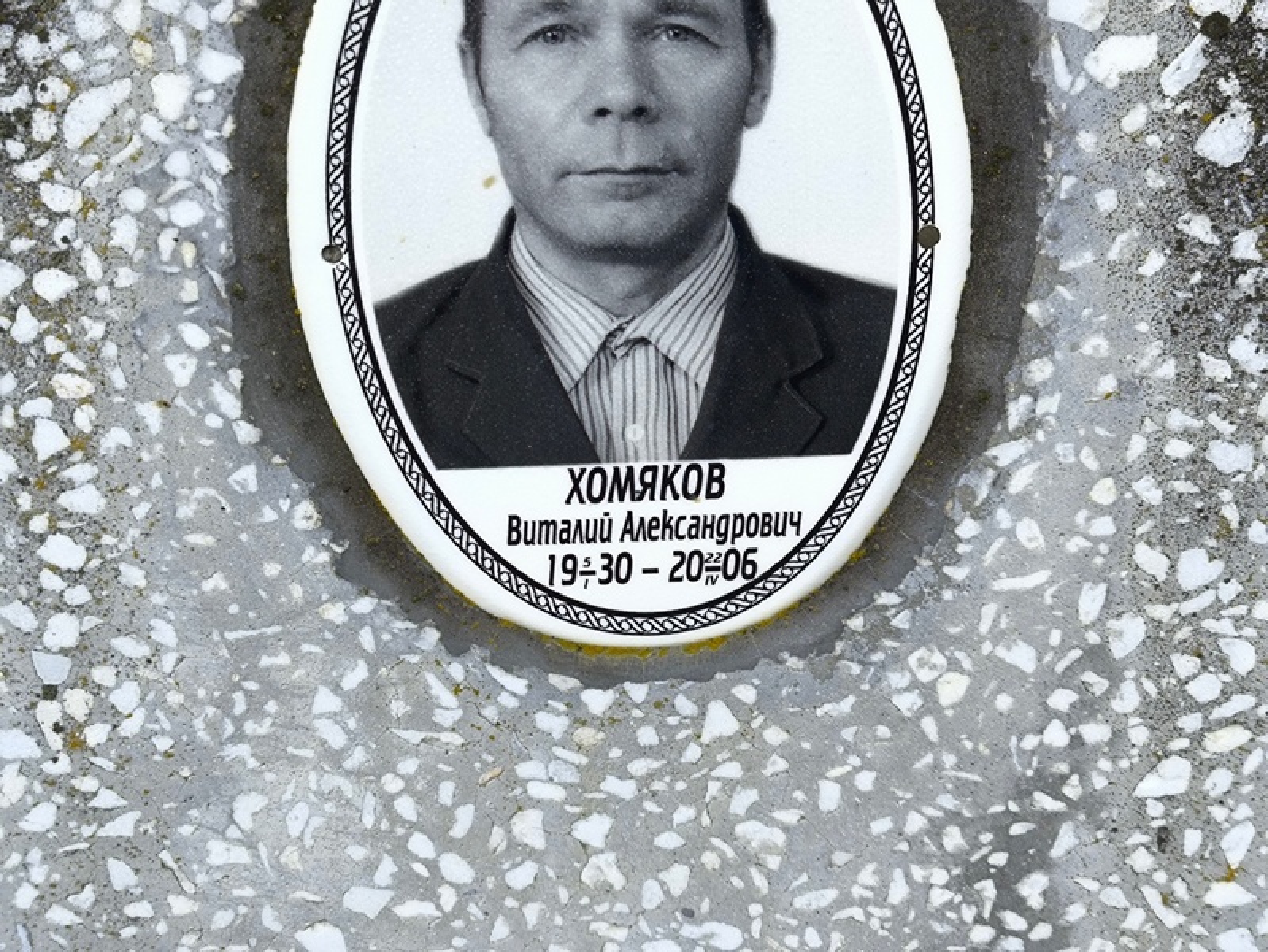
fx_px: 1832
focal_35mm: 50
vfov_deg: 29.1
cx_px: 634
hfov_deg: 38.2
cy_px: 476
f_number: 1.7
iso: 100
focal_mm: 4.71
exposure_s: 1/120
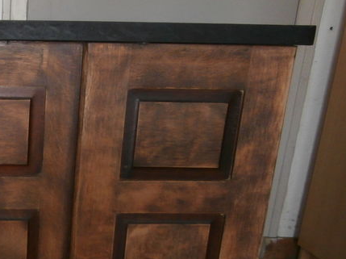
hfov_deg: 30.4
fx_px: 559
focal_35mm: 56
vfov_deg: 25.4
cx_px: -44
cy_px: 223
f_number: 3
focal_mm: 4.2
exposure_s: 1/30
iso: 200
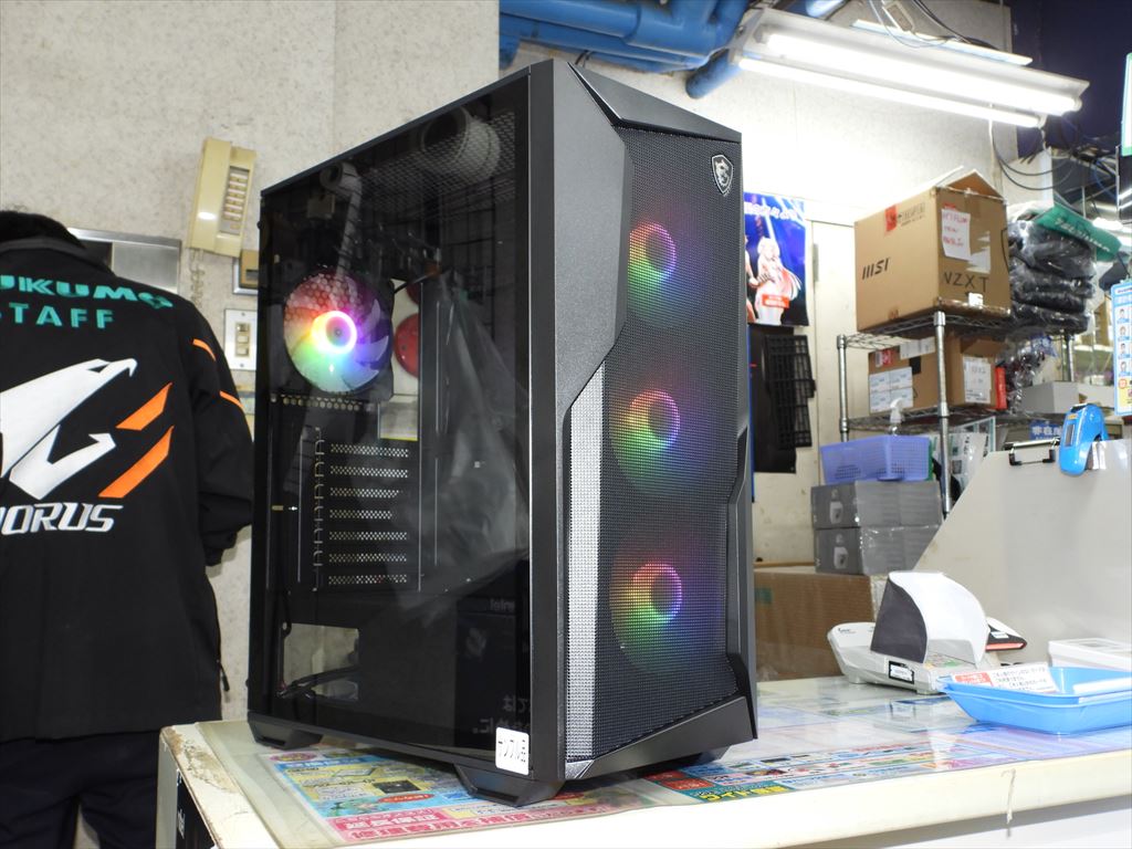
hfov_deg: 56.8
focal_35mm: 32
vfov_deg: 44.2
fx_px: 1046
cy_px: 424
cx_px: 566
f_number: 3.2
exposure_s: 1/30
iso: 200
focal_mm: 5.8
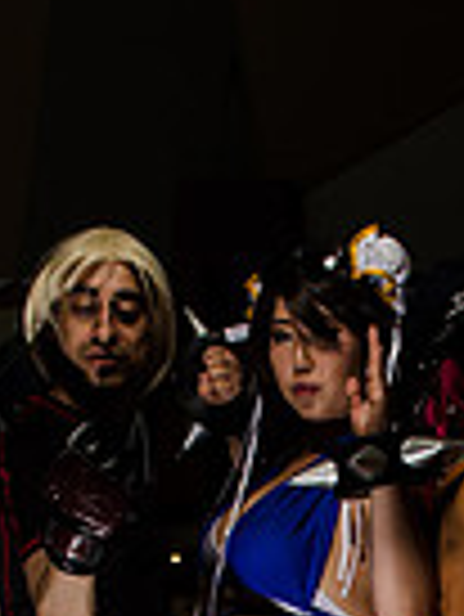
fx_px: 2195
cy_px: 904
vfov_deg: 14.9
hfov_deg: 12.0
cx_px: 432
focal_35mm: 123
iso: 100
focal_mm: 26
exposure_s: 1/60
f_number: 13
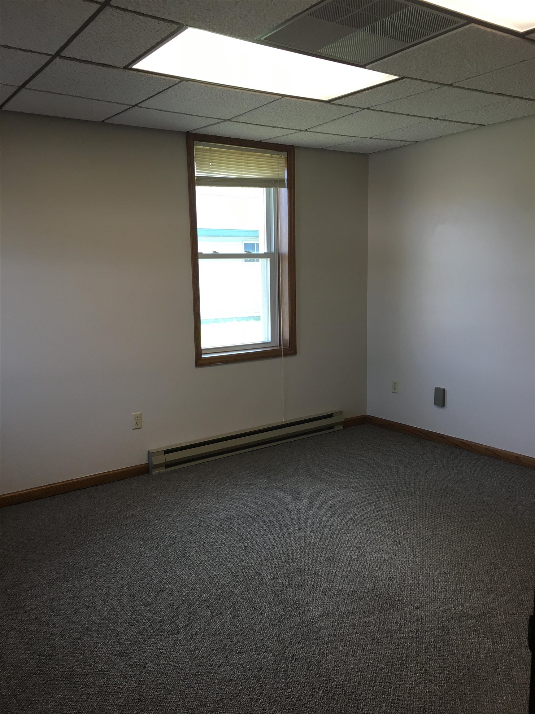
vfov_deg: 61.7
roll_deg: -0.5
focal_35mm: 29
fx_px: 598
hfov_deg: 48.2
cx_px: 268
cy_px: 357
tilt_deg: -9.0
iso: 25
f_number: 2.2
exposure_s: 1/40
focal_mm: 4.15
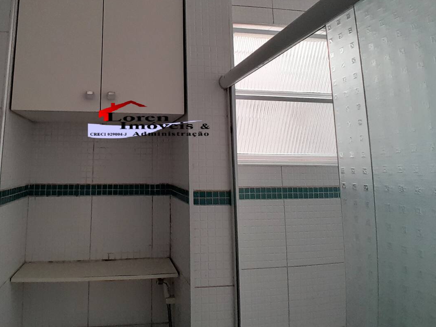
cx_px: 149
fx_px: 290
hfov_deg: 72.0
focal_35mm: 23
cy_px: 118
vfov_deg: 58.0
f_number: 2.2
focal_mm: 1.46
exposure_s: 1/120
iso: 80
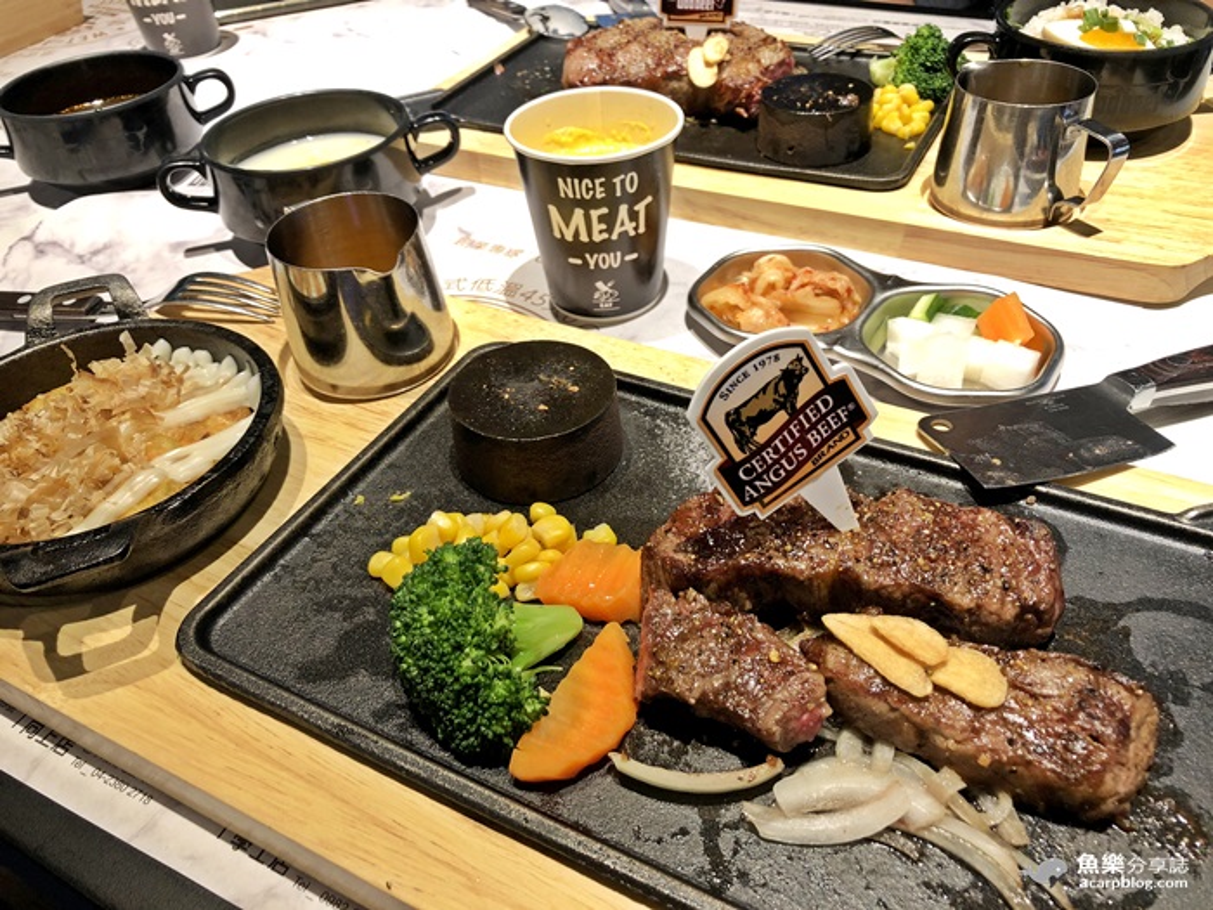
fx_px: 981
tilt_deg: -41.2
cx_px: 606
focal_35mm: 28
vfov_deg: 49.7
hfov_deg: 63.4
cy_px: 455
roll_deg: +4.6
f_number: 1.8
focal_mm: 3.99
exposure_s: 1/24
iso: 40
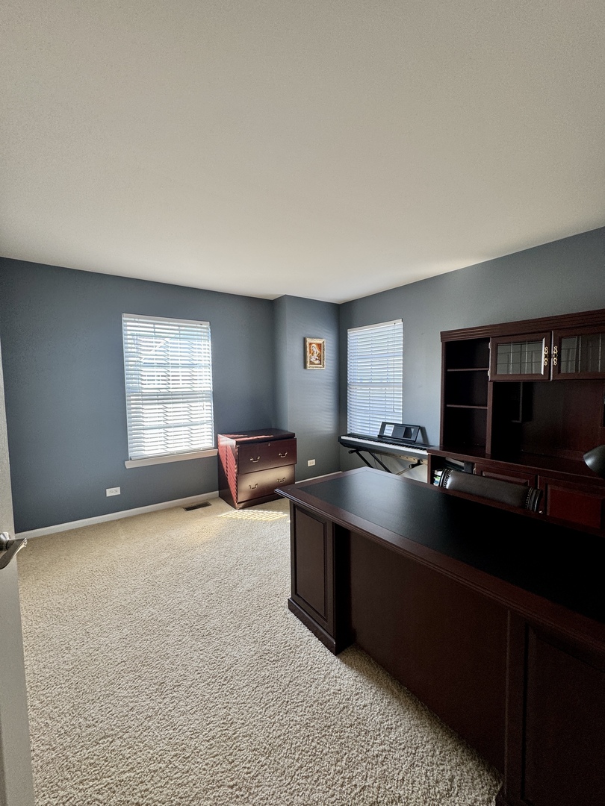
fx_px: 326
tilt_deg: -3.7
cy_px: 403
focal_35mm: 14
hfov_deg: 85.7
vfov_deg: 102.1
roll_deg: +1.4
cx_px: 302
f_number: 2.2
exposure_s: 1/120
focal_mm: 2.22
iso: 100
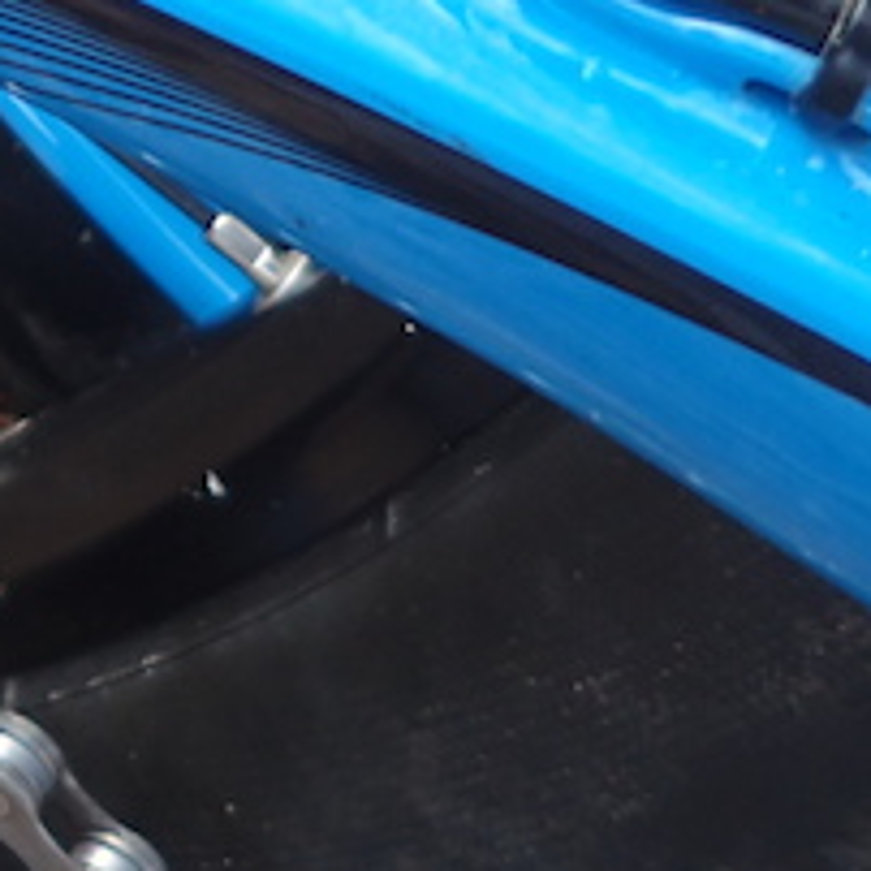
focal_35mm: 112
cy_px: -207
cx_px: -638
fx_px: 3188
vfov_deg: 15.0
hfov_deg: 14.0
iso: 100
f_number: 2
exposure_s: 1/125
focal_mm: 4.5
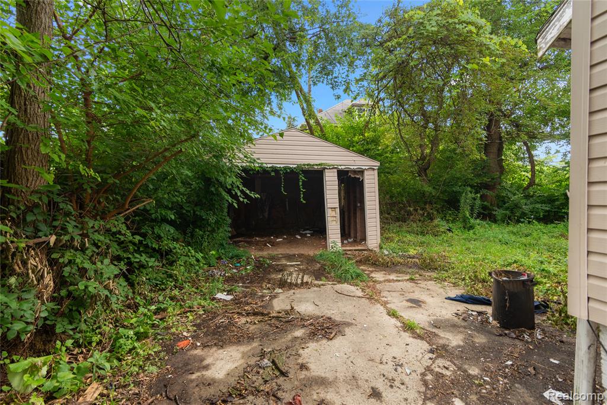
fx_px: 287
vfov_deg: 70.5
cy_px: 202
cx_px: 304
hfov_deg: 93.3
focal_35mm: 17
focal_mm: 17
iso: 250
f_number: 7.1
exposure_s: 1/30
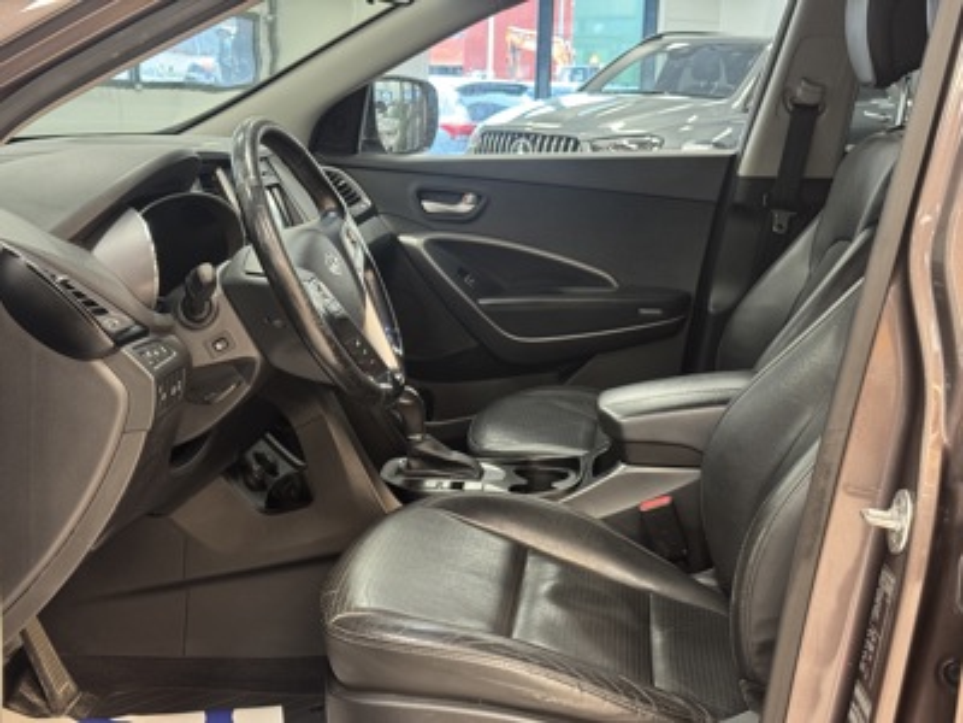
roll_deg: -1.2
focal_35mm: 48
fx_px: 1335
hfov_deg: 39.7
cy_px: 362
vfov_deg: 30.3
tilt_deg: -12.4
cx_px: 482
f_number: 1.78
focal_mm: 6.76
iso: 250
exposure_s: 1/33
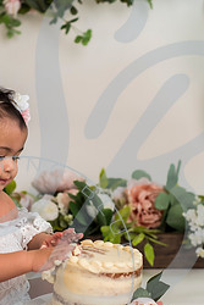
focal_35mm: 90
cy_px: 177
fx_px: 764
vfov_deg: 22.6
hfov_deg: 15.2
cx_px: 76
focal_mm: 50
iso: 100
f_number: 2.8
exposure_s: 1/200
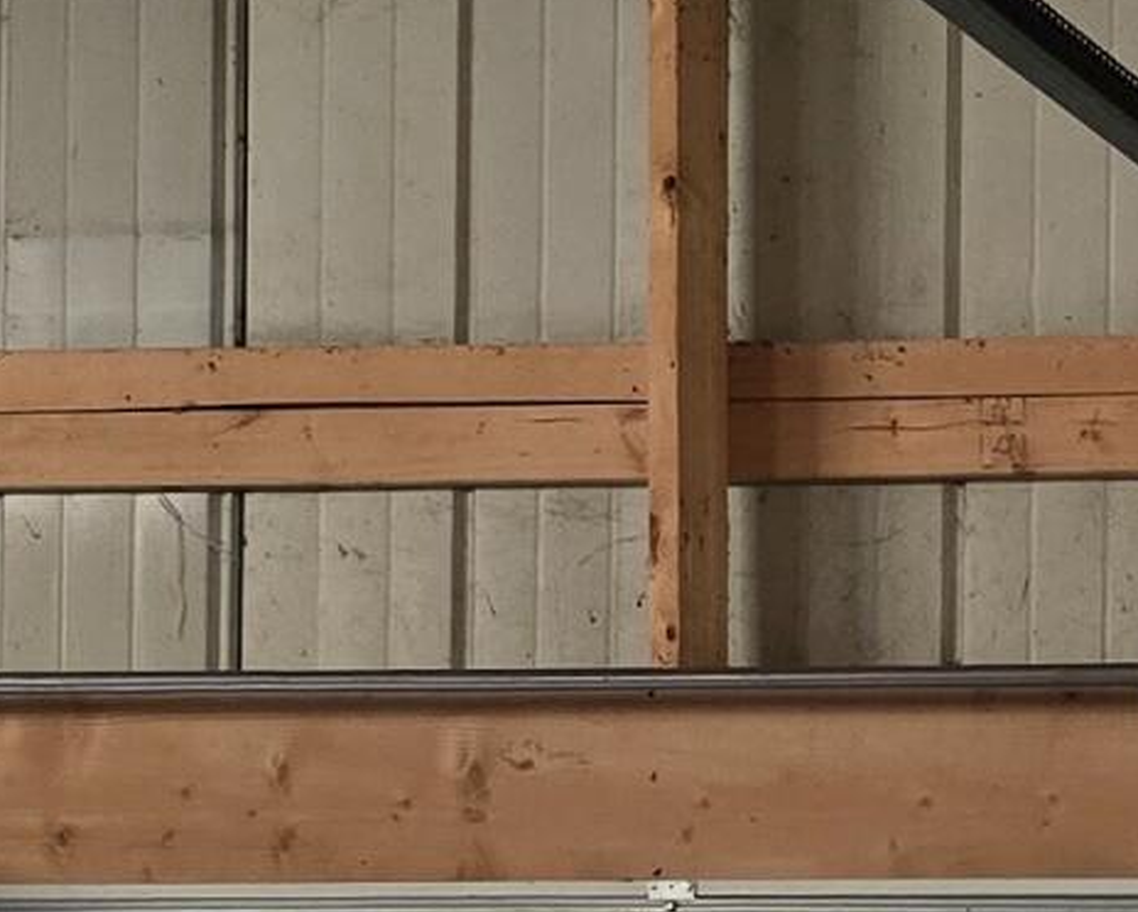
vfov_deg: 10.3
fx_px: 4888
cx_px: 1624
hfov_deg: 12.7
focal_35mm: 145
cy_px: 1368
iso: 1250
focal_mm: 6.3
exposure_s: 1/60
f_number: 1.7
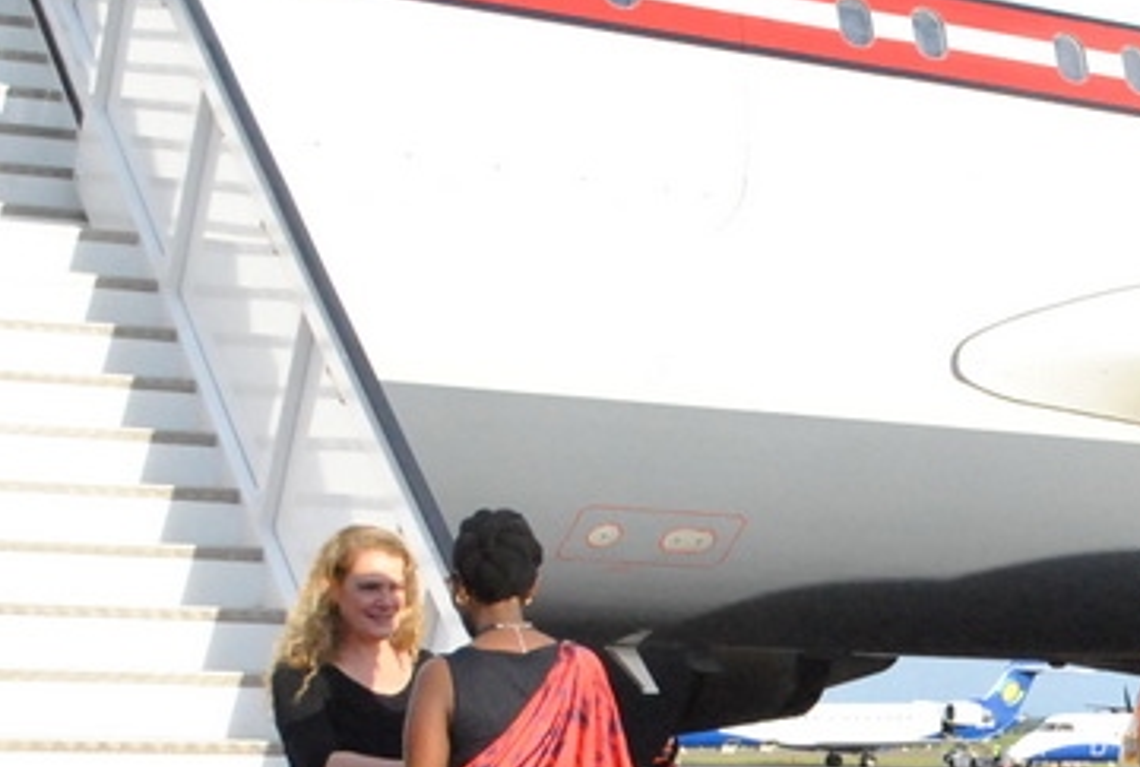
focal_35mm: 100
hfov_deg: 19.7
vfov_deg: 13.7
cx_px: 1146
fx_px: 3175
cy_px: 662
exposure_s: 1/4000
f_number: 5
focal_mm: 24
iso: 1600
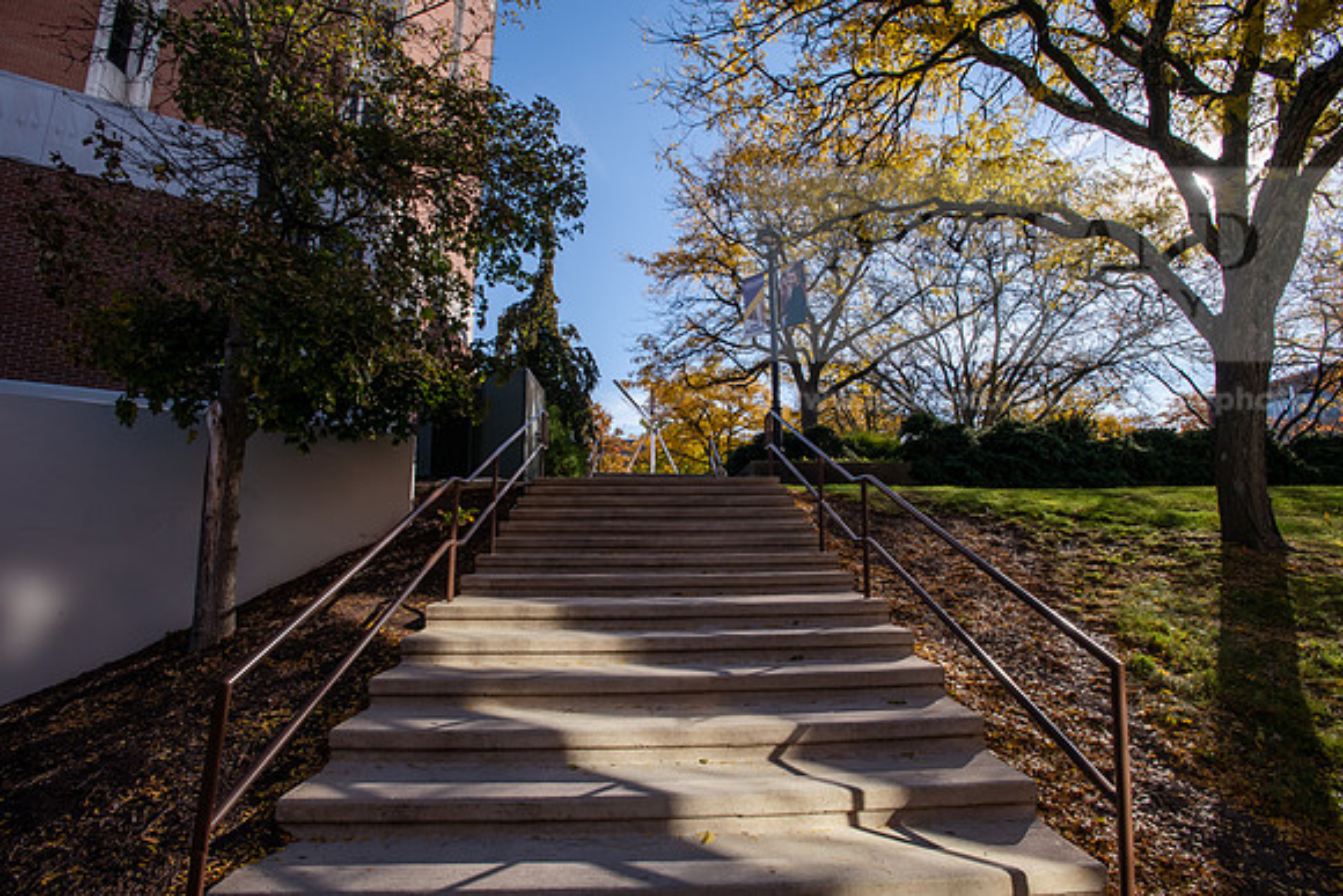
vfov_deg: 70.5
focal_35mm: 17
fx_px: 634
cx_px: 672
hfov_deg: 93.3
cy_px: 448
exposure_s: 1/160
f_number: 16
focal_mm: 17
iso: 320
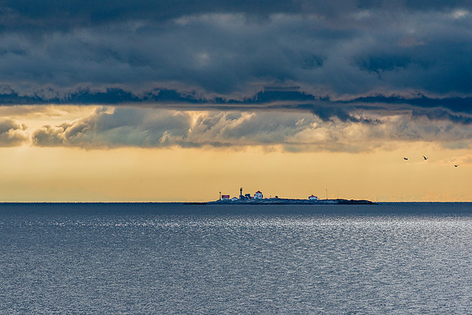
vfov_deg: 4.4
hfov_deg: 6.6
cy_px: 158
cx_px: 236
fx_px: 4103
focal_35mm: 313
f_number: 14
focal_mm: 300
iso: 200
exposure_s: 1/1600
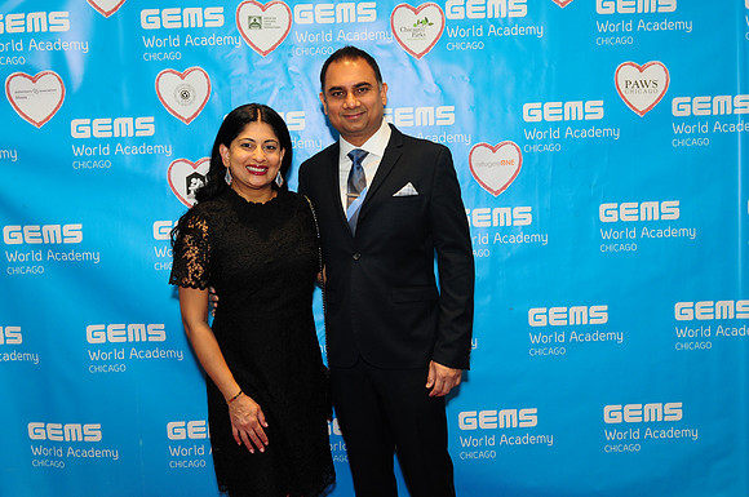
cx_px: 374
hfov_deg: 53.2
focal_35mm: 36
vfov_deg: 36.8
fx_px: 748
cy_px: 248
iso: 500
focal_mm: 24
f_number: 4
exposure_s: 1/60
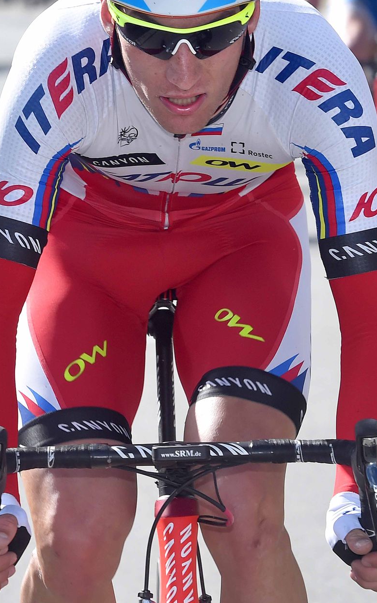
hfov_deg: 6.1
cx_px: 193
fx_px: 3516
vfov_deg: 9.8
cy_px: 257
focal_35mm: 214
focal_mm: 145
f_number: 8
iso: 400
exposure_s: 1/640
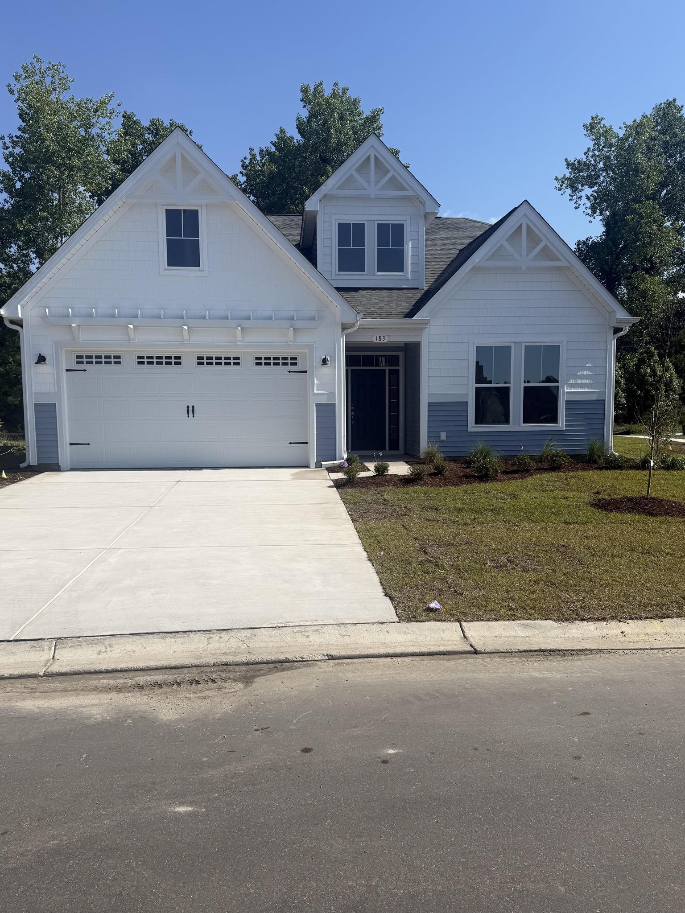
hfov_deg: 51.4
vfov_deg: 65.3
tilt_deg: -4.6
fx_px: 712
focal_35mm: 27
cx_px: 347
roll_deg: +0.4
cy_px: 487
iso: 80
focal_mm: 6.76
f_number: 1.78
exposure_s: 1/5714
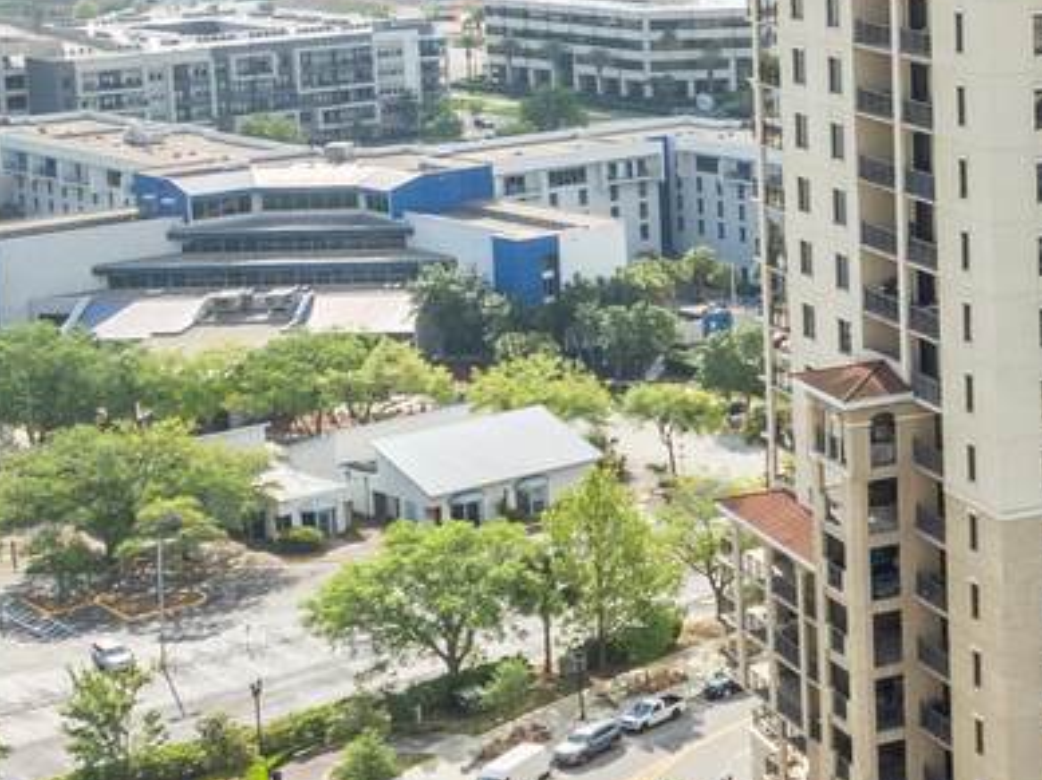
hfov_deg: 21.3
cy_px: 689
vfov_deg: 18.4
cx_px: 1511
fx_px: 2376
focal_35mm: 79
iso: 220
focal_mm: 12.29
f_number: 2.8
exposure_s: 1/4000
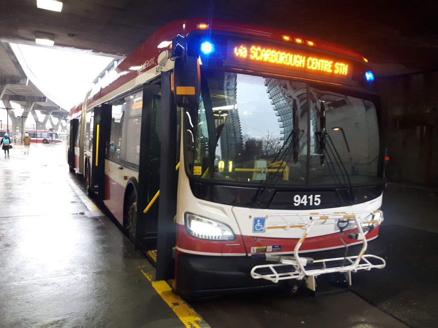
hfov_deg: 58.4
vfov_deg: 45.4
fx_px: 392
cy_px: 164
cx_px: 219
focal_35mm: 31
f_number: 1.9
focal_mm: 3.7
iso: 125
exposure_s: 1/33
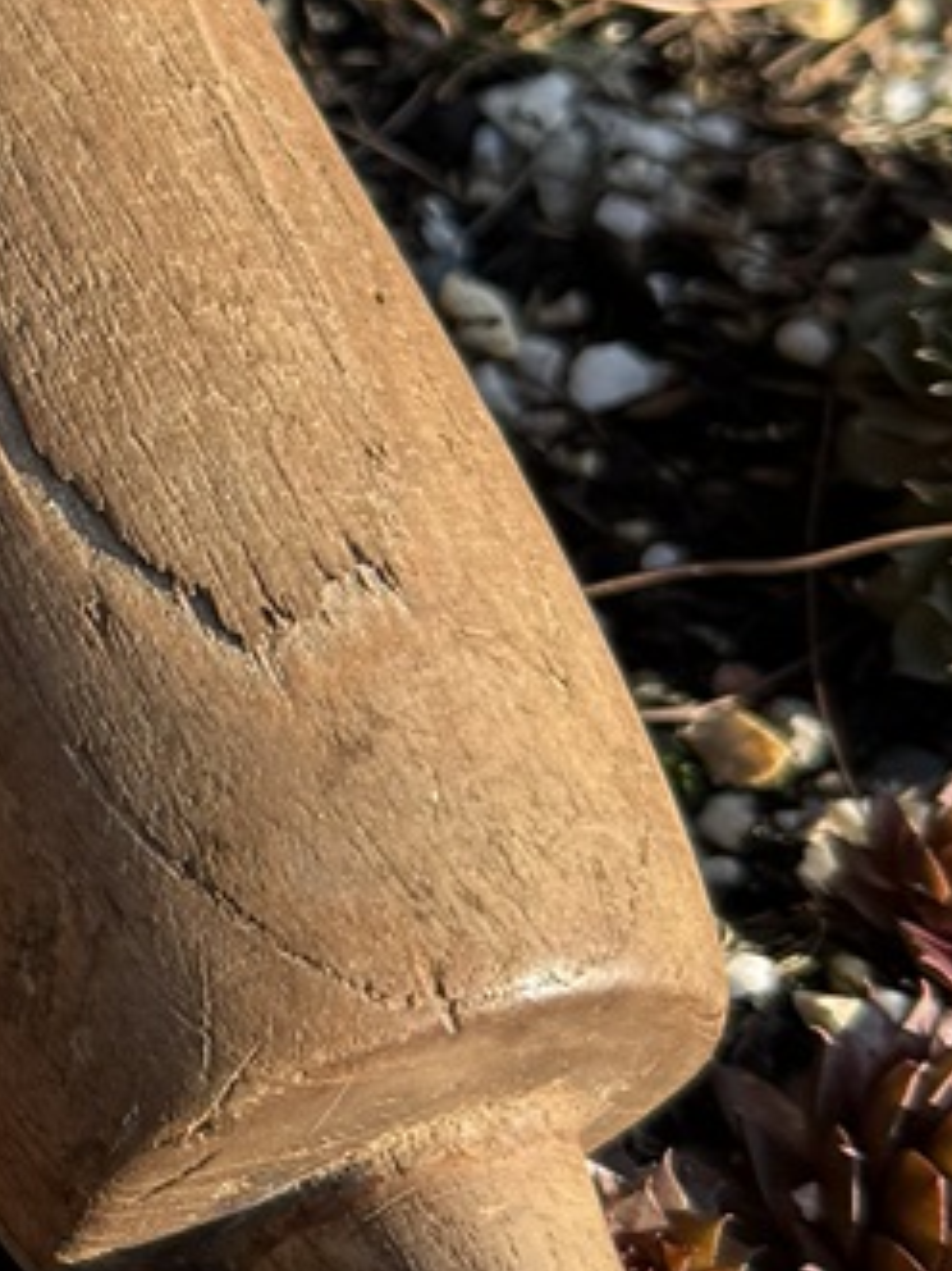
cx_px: -921
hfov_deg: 11.5
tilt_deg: -48.5
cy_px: 300
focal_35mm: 116
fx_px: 4256
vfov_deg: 16.9
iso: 80
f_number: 1.78
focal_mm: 6.76
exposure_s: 1/1094
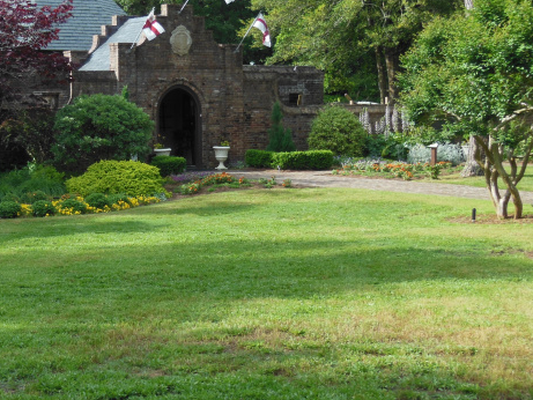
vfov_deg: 18.7
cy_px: 213
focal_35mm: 79
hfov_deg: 24.5
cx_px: 149
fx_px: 1217
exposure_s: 1/250
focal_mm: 9.3
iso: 125
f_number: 4.7
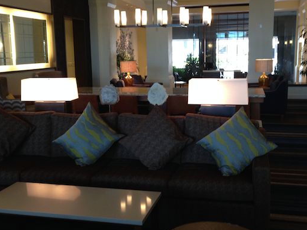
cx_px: 159
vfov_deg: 32.2
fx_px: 399
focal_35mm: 45
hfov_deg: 42.1
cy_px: 103
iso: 100
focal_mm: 4.12
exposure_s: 1/20
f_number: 2.4
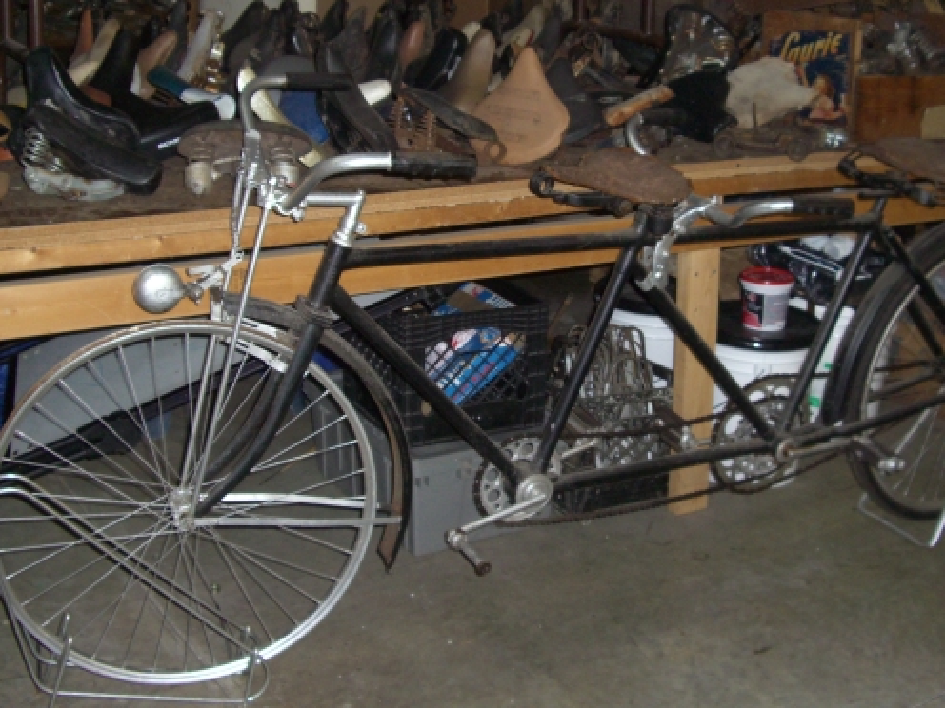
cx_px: 545
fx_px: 1338
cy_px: 305
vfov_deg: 29.6
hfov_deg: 38.8
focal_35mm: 49
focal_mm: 7.9
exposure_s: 1/60
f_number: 2.8
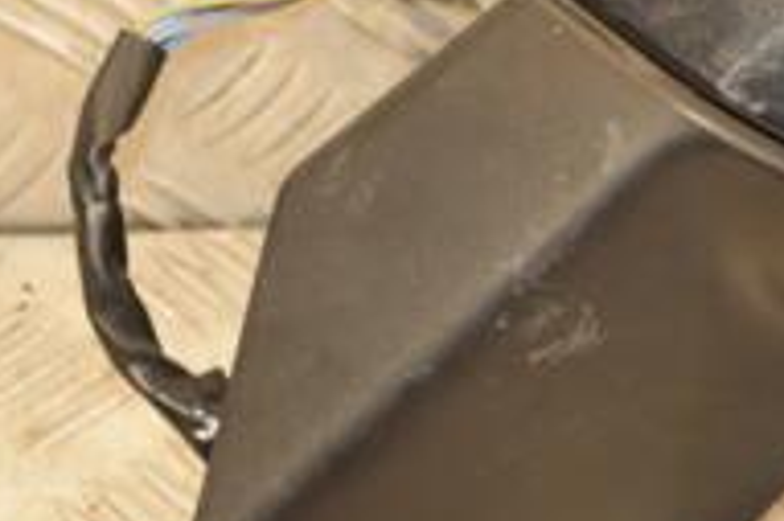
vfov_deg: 5.8
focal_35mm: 236
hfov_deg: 8.5
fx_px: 5135
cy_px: 82
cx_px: 1182
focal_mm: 50
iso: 800
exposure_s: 1/100
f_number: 5
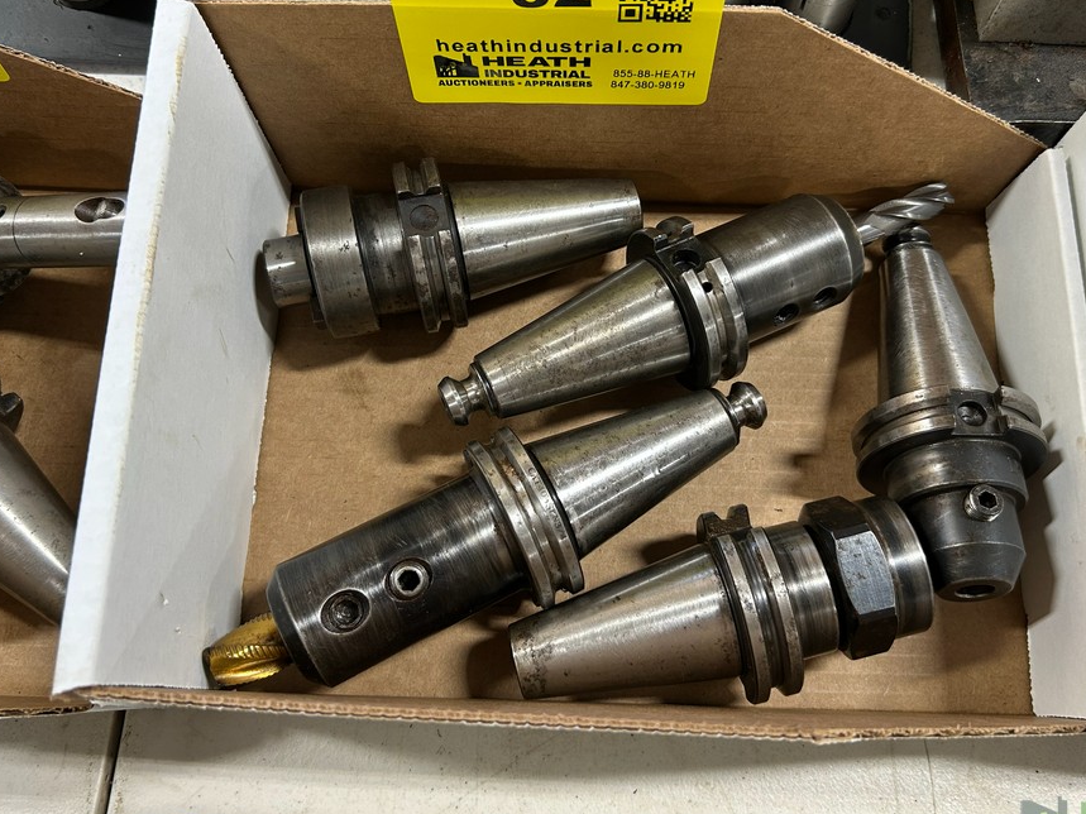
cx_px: 570
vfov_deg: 45.4
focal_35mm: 31
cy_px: 380
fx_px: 972
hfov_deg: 58.3
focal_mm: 5.7
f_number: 1.5
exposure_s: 1/60
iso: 100
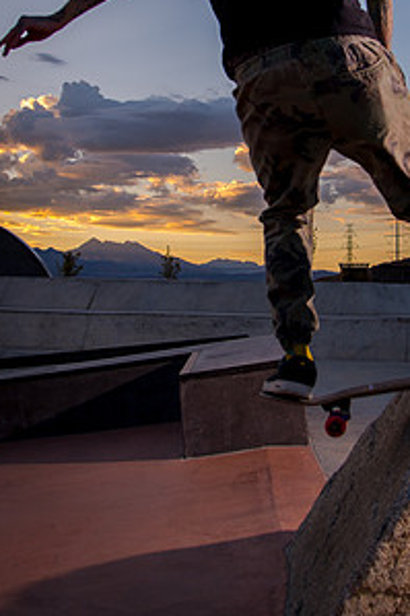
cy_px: 190
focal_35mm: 56
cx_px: 252
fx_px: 958
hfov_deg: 24.1
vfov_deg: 35.2
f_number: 4
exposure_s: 1/800
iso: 250
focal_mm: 24
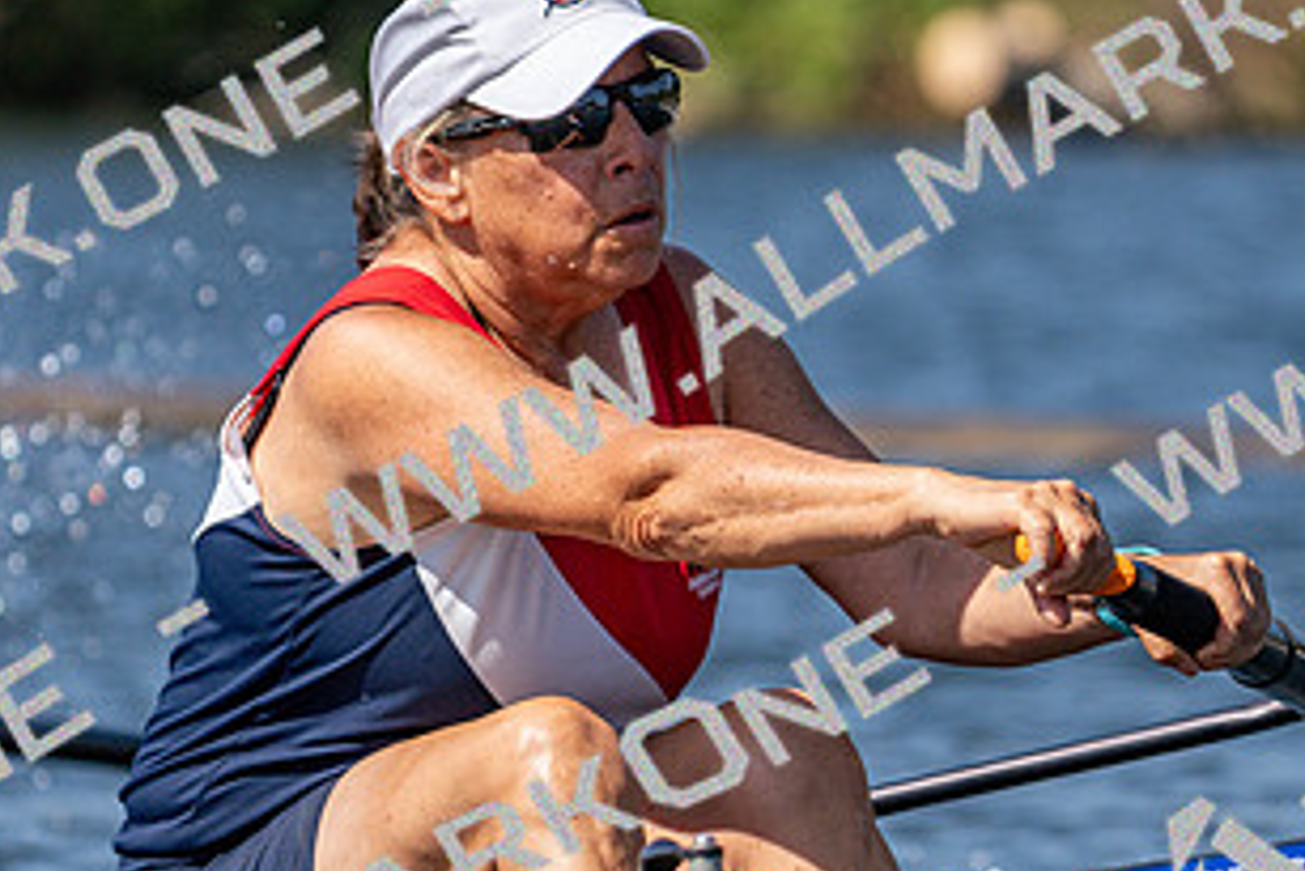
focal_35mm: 554
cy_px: 597
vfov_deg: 2.5
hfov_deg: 3.7
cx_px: 803
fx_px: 20091
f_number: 5.6
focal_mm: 293
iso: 200
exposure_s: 1/2000
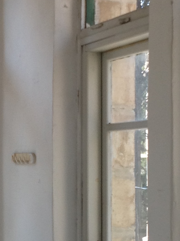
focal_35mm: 131
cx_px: 47
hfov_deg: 11.3
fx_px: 911
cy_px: 173
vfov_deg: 15.0
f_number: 2.4
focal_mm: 4.28
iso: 50
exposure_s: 1/226
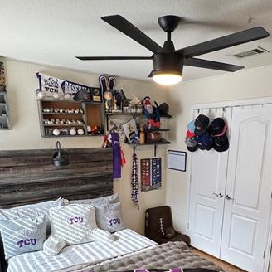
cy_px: 195
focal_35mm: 29
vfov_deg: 53.7
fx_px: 258
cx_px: 151
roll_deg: -0.6
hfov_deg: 55.5
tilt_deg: -14.1
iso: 160
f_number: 2.2
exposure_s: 1/120
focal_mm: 2.22
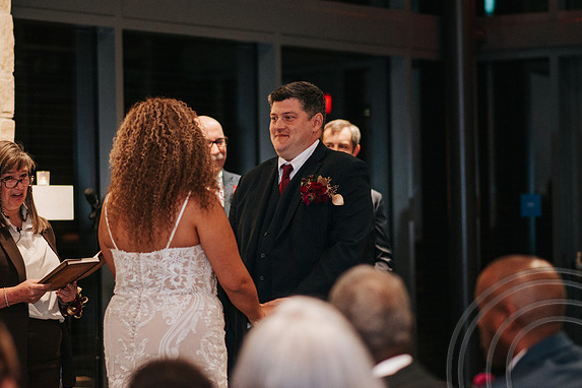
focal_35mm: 129
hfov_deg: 15.9
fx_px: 2085
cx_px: 289
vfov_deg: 10.6
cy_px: 193
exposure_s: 1/250
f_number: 1.8
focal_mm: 85
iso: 800
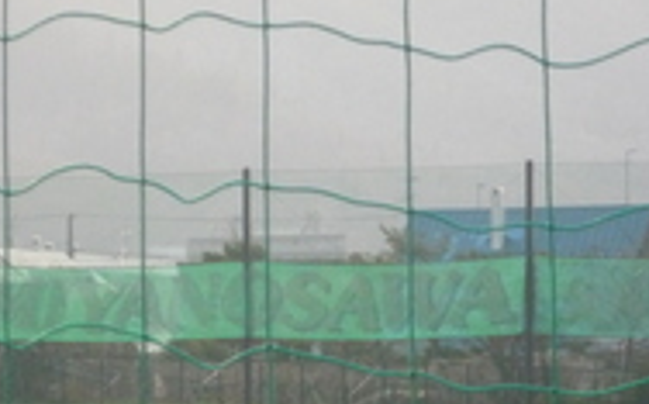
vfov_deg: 5.5
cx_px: 269
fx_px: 4187
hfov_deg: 8.9
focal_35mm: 237
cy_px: 506
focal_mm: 17.6
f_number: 5.6
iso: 400
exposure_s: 1/500
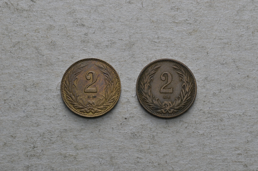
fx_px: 590
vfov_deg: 16.5
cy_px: 86
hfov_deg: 24.7
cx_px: 129
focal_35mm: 82
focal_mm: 55
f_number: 14
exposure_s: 1/200
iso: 400
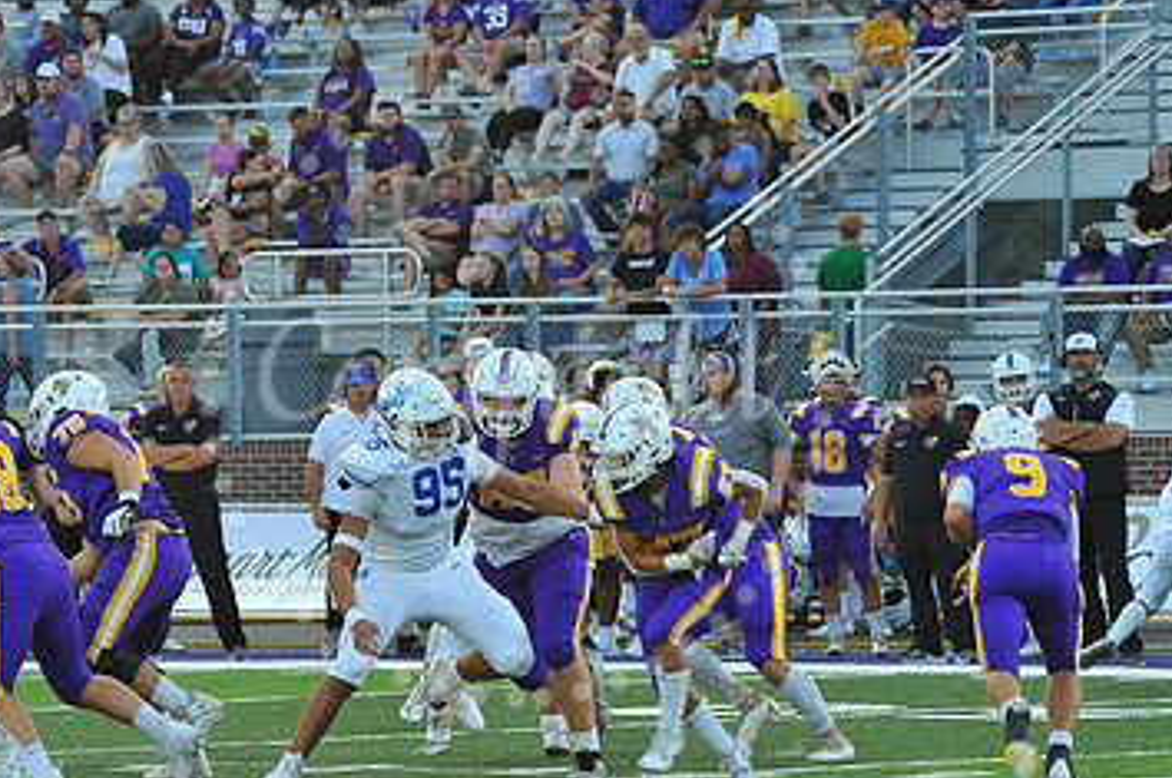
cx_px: 516
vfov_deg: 4.2
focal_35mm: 328
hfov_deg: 6.3
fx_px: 10663
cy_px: 387
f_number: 8
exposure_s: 1/320
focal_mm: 200
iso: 2000
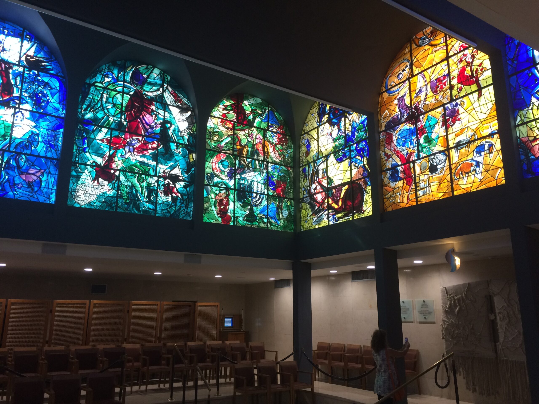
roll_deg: -0.3
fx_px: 452
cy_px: 202
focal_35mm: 29
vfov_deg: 48.2
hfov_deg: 61.7
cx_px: 270
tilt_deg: +13.8
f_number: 2.2
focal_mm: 4.15
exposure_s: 1/33
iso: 50
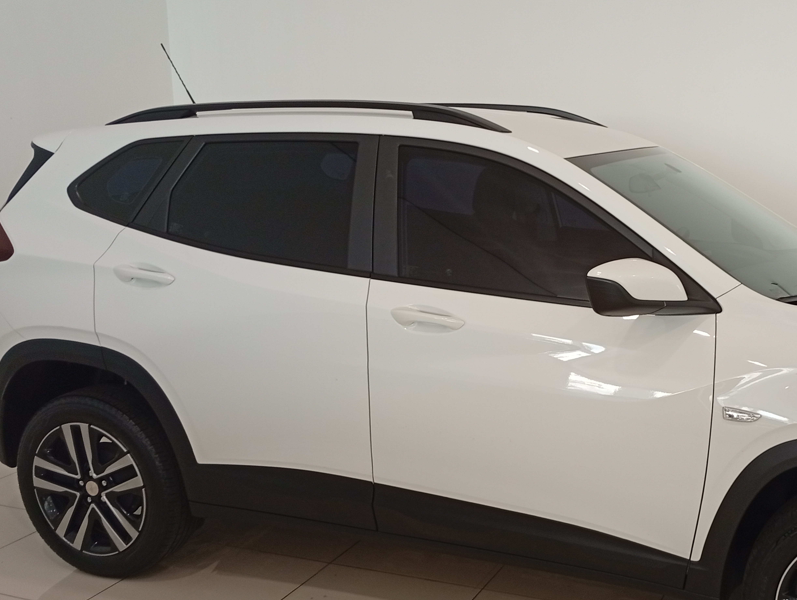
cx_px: 571
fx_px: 1038
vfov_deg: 32.1
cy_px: 372
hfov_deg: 41.1
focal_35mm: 45
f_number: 1.8
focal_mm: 3.98
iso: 165
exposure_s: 1/60
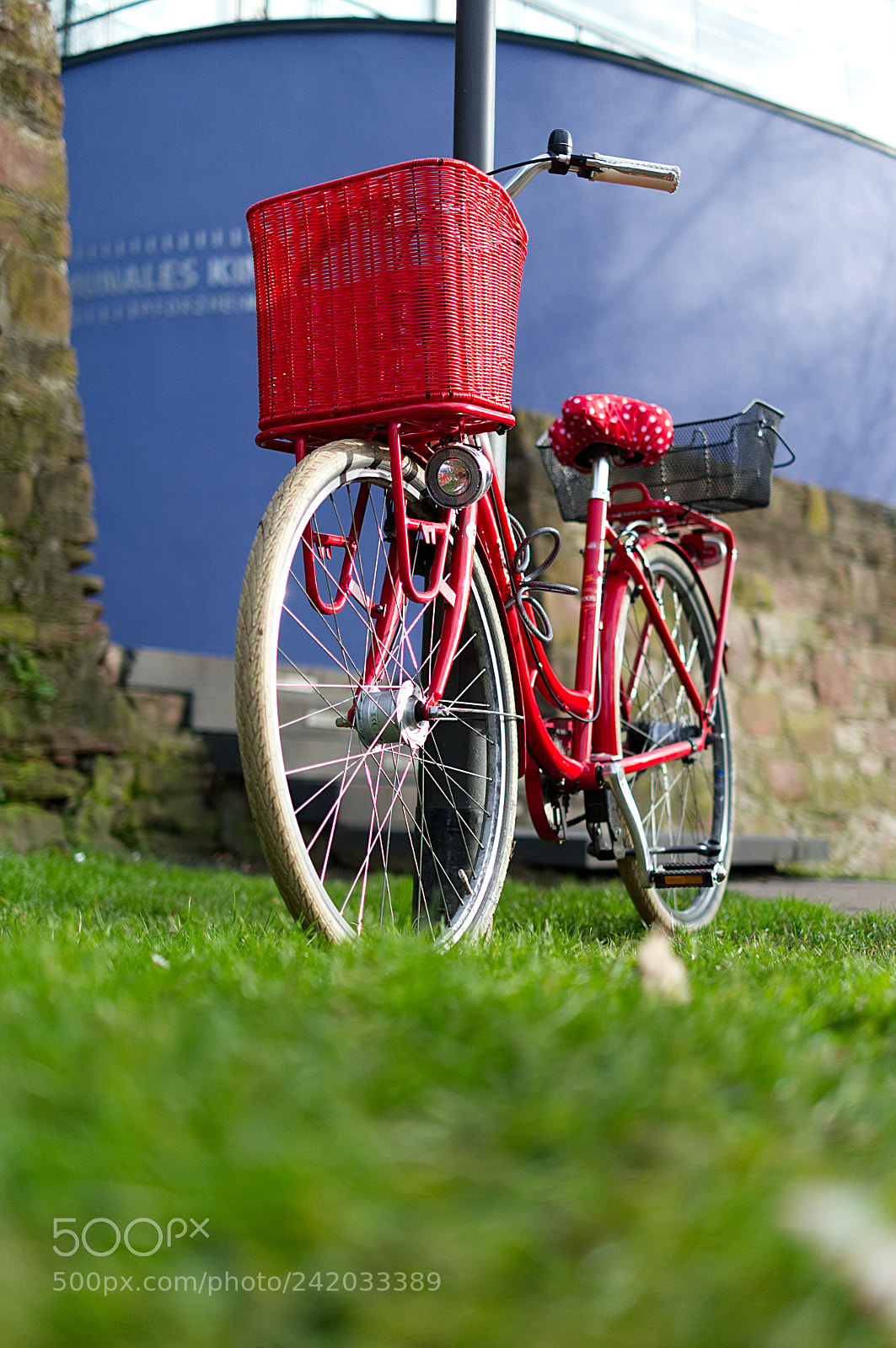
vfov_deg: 37.6
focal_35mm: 53
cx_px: 448
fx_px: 1983
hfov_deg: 25.5
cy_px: 674
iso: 200
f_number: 1.4
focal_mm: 35
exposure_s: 1/3300
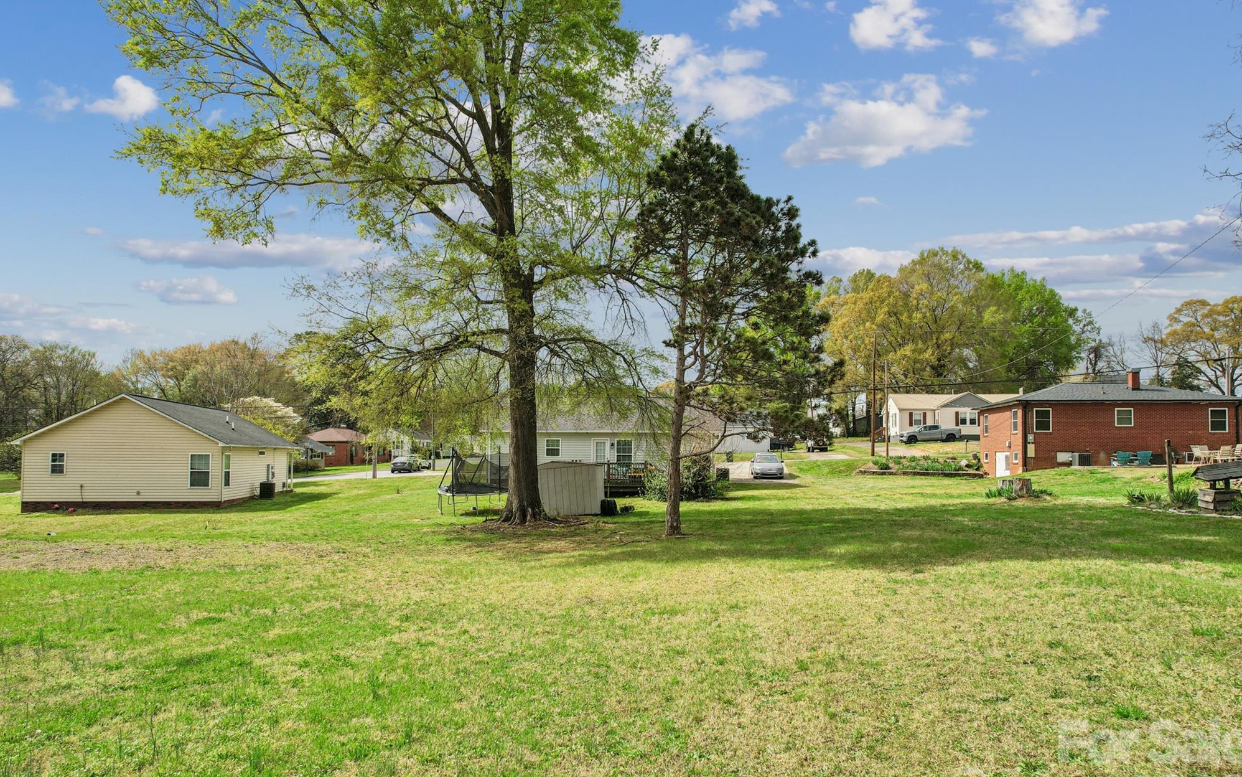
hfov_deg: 77.2
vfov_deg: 53.0
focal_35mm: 23
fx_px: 779
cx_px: 619
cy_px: 417
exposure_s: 1/350
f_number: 2.8
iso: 100
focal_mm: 8.4
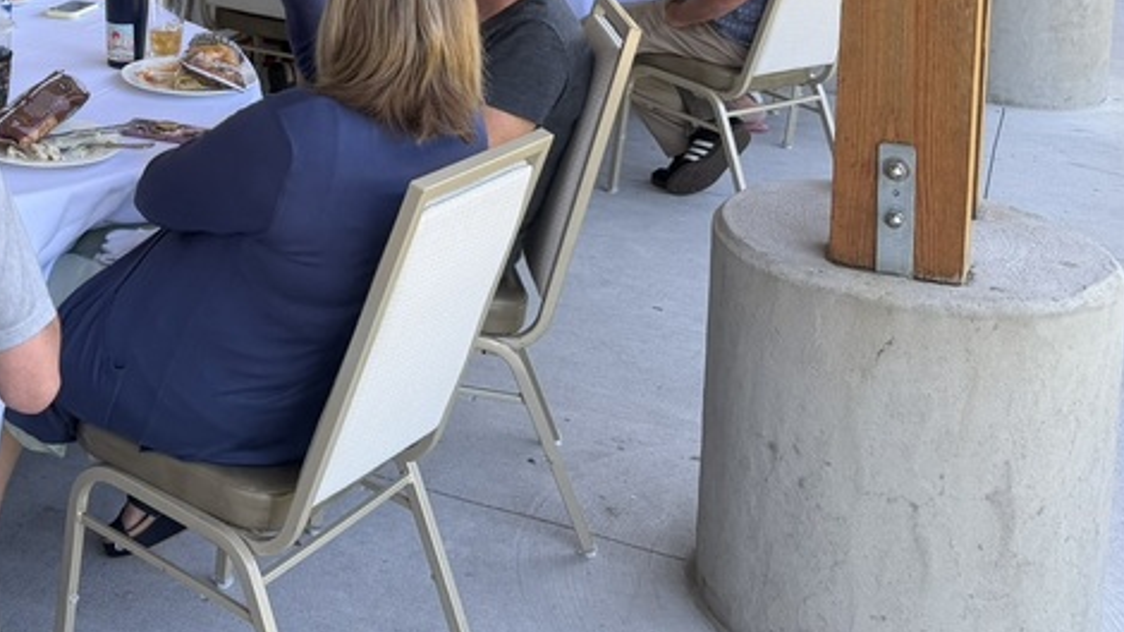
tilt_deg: -6.0
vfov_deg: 19.5
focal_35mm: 57
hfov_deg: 33.9
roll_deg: +0.2
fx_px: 1698
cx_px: 38
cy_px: -172
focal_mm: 6.76
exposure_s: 1/282
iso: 64
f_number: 1.78
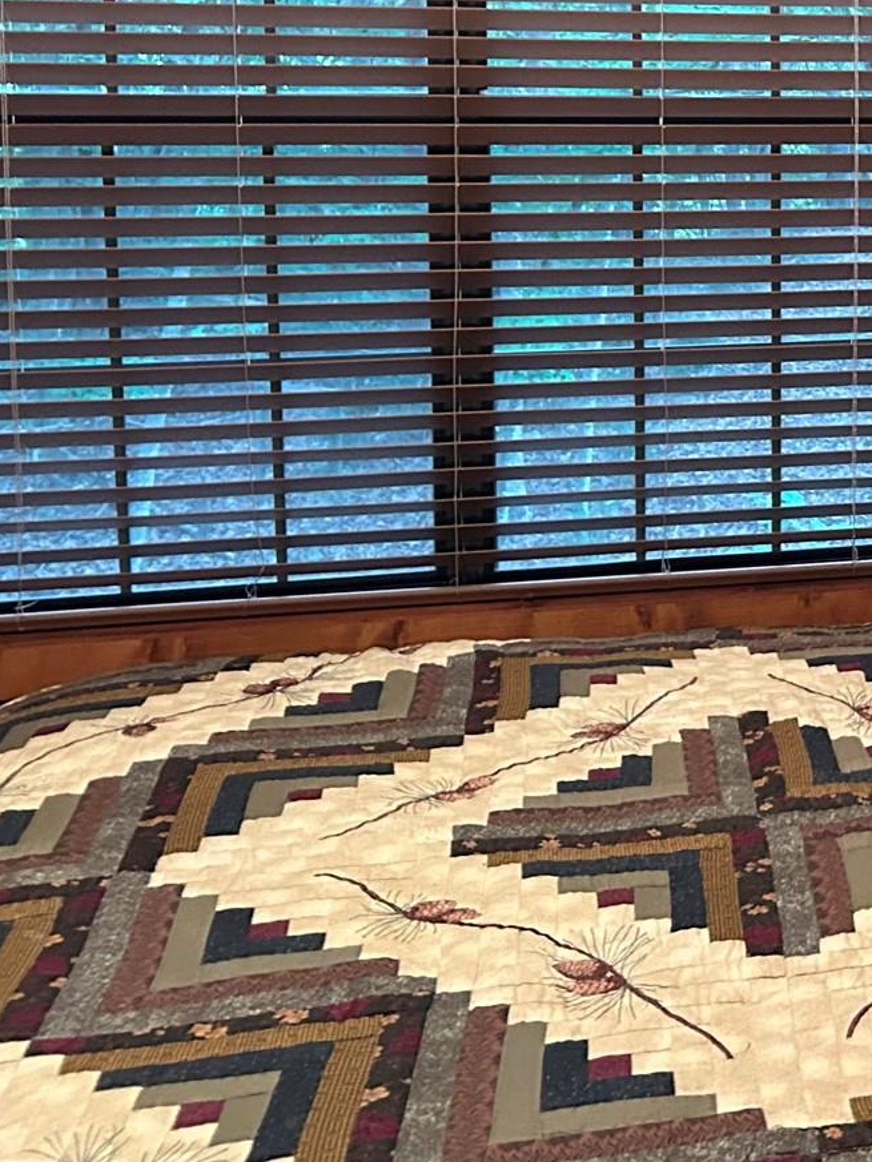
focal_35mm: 61
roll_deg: -1.4
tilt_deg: -6.3
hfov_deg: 21.0
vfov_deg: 30.6
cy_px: 178
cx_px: 1242
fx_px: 2048
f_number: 1.5
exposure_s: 1/40
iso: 500
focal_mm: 5.7
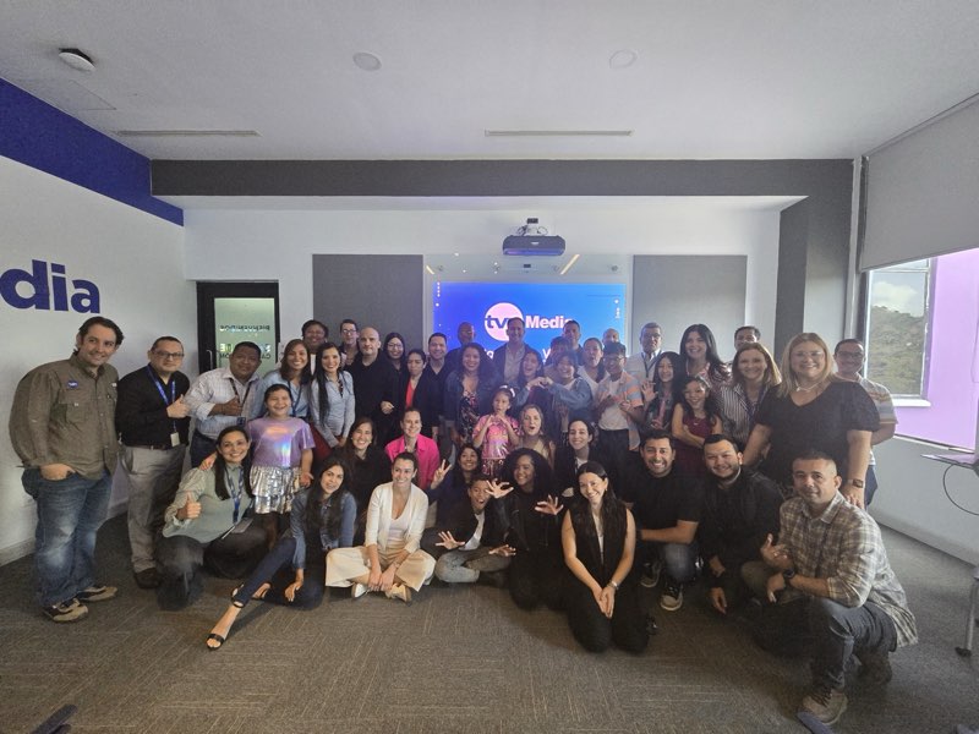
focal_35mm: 13
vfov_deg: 89.9
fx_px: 368
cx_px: 490
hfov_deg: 106.2
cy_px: 367
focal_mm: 2.2
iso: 640
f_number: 2.2
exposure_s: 1/60
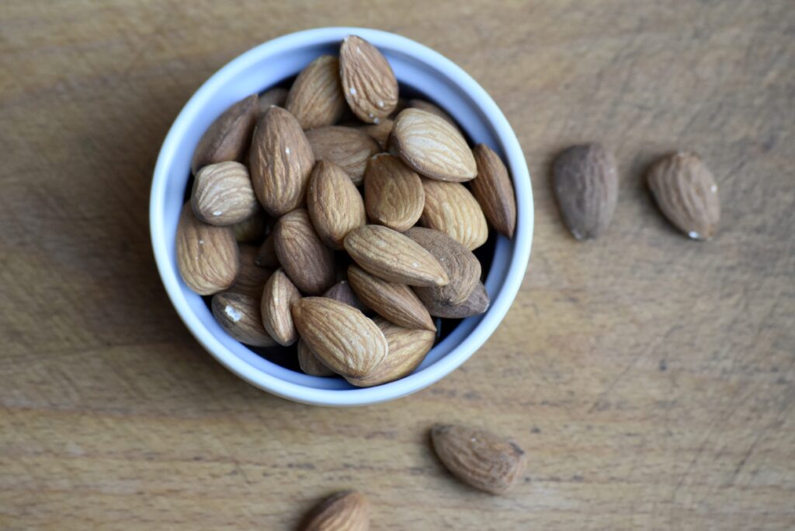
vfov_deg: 7.9
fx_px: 3843
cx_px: 398
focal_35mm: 174
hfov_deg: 11.8
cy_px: 266
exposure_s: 1/250
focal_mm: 116
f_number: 4.5
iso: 1000
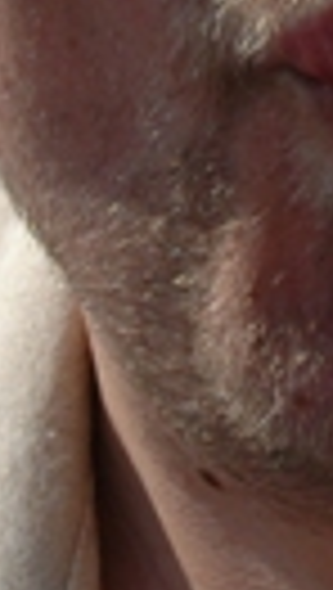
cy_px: -198
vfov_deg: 9.5
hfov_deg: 5.4
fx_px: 3482
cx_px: 477
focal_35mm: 223
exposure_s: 1/400
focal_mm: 29
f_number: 10
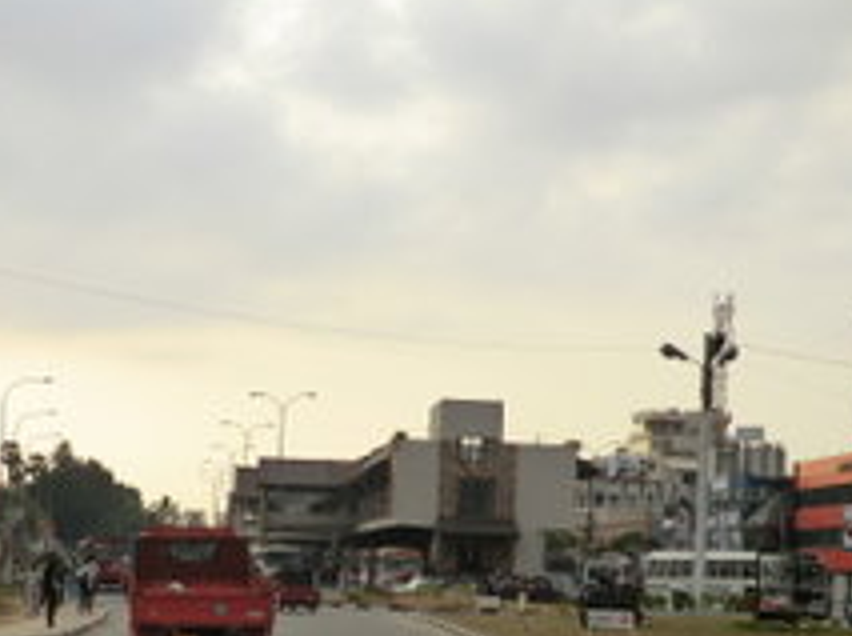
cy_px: 512
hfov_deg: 30.1
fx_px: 1573
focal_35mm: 64
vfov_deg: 22.5
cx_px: 300
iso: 80
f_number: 3.6
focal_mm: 6.1
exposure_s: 1/400
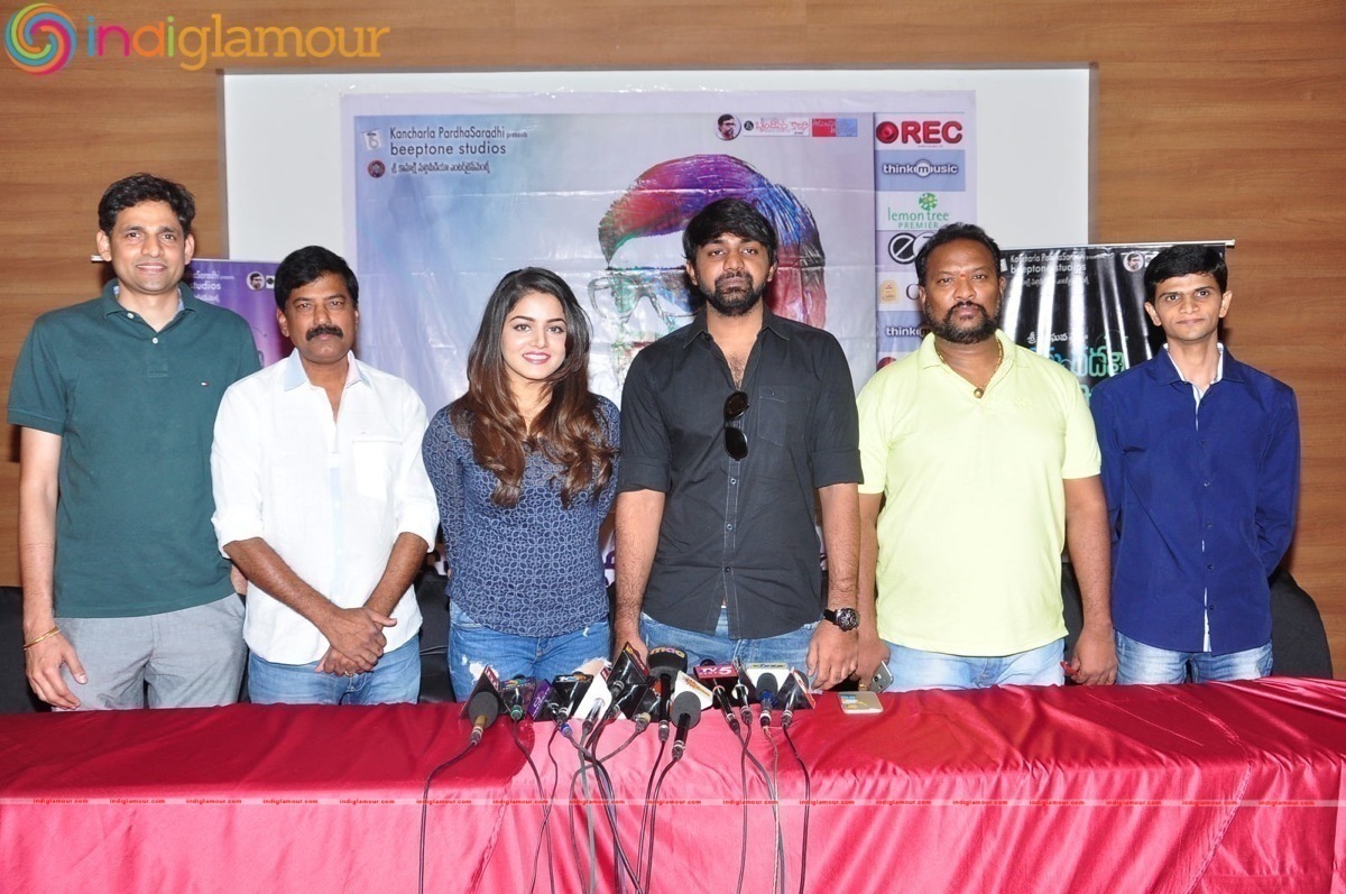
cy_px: 447
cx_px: 673
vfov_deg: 39.9
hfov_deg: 57.3
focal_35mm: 33
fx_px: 1232
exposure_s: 1/125
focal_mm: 22
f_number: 5.6
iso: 500
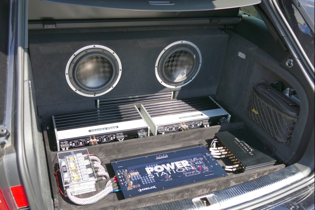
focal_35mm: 35
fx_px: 306
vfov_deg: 37.8
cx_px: 158
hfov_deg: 54.4
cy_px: 105
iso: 125
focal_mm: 12.9
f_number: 3.1
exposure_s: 1/640
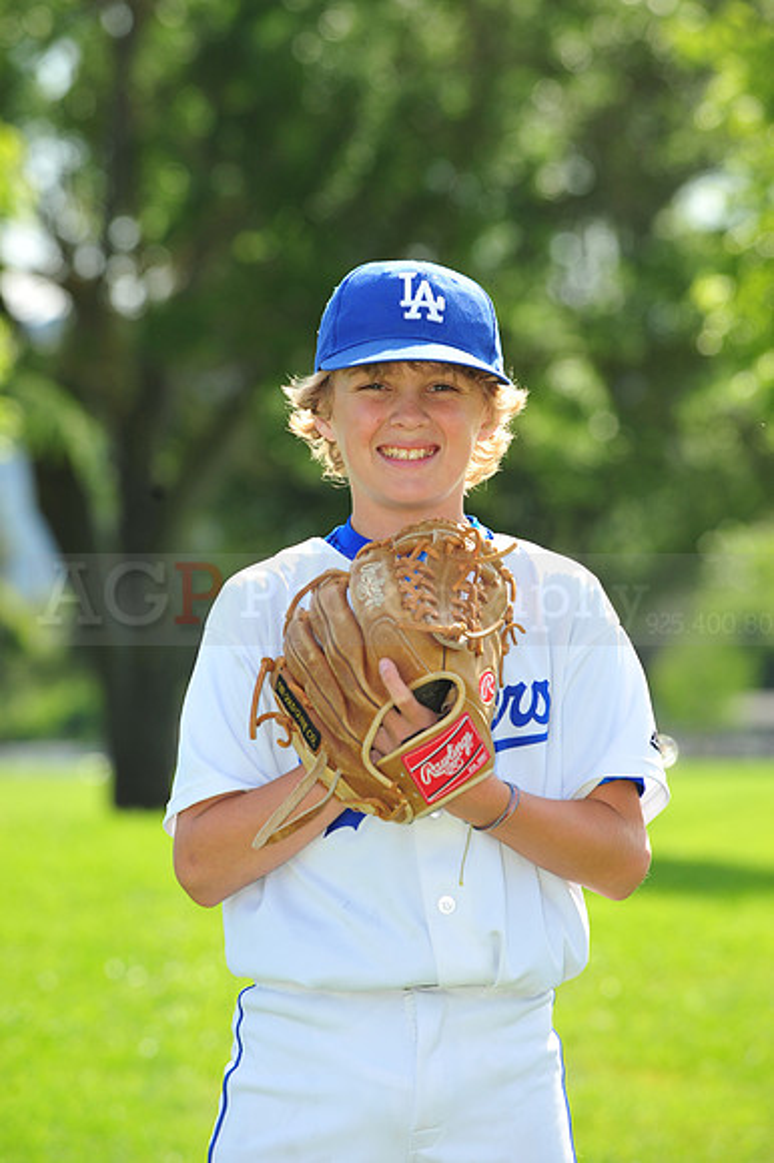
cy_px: 582
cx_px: 387
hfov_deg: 7.4
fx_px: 5973
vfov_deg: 11.1
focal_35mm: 185
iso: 320
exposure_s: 1/400
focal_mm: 185
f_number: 7.1
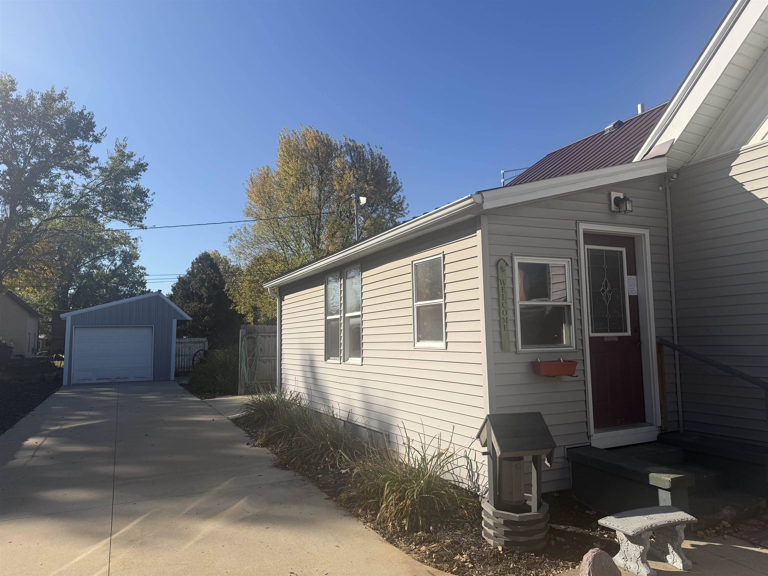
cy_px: 288
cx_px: 384
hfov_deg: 71.6
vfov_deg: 56.8
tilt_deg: +6.3
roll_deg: +1.9
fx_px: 532
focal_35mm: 24
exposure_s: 1/5714
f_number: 1.78
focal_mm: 6.76
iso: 80
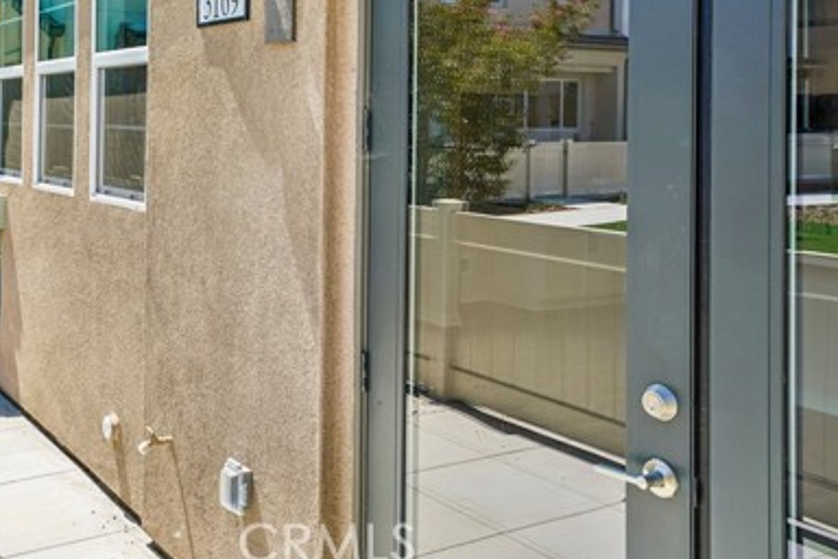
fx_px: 931
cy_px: 109
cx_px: 194
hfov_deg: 46.4
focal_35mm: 40
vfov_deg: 32.5
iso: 100
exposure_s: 1/160
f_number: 7.1
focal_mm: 24
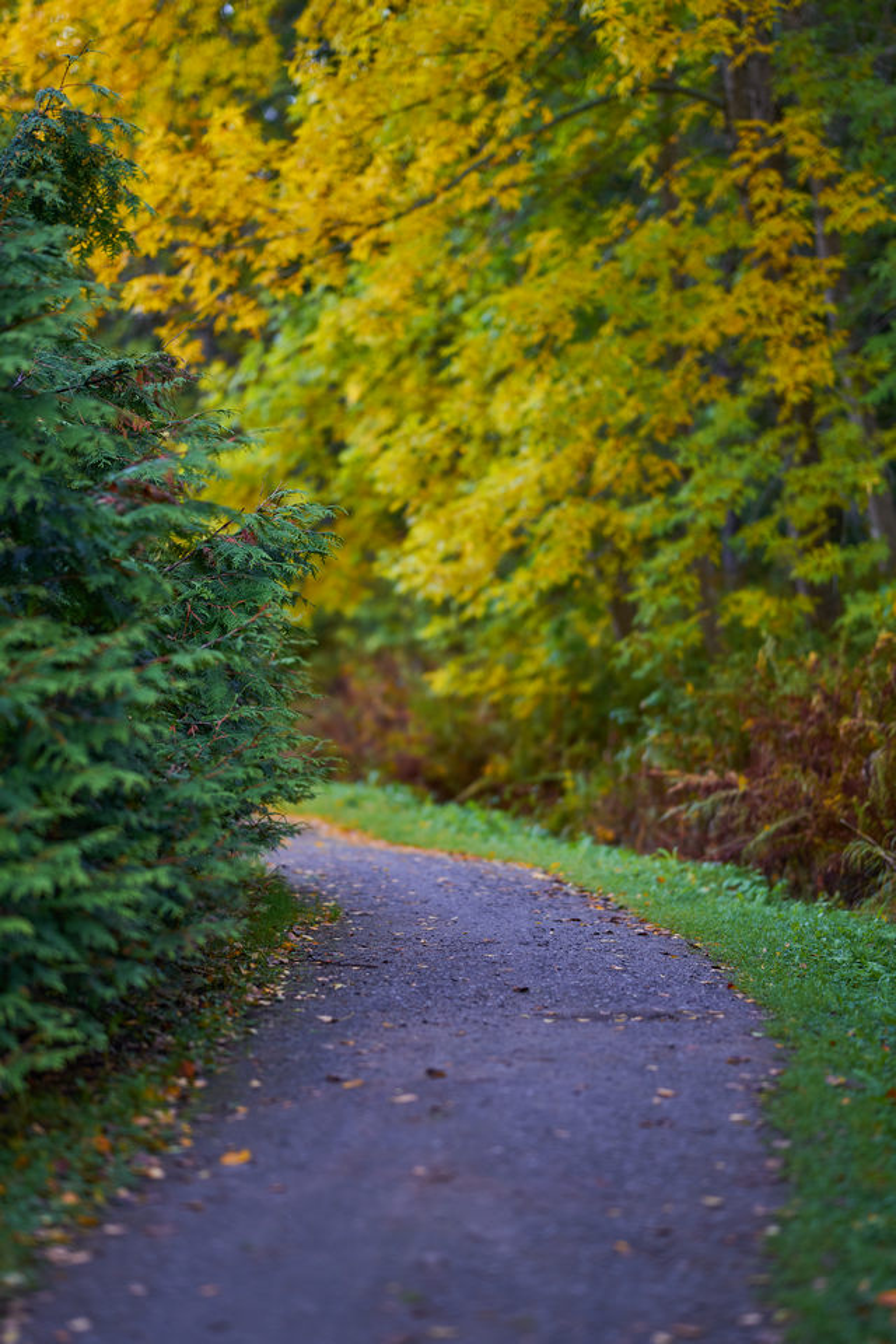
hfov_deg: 16.1
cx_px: 448
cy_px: 672
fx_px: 3173
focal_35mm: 85
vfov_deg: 23.9
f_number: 1.2
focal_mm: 85
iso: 100
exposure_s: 1/250
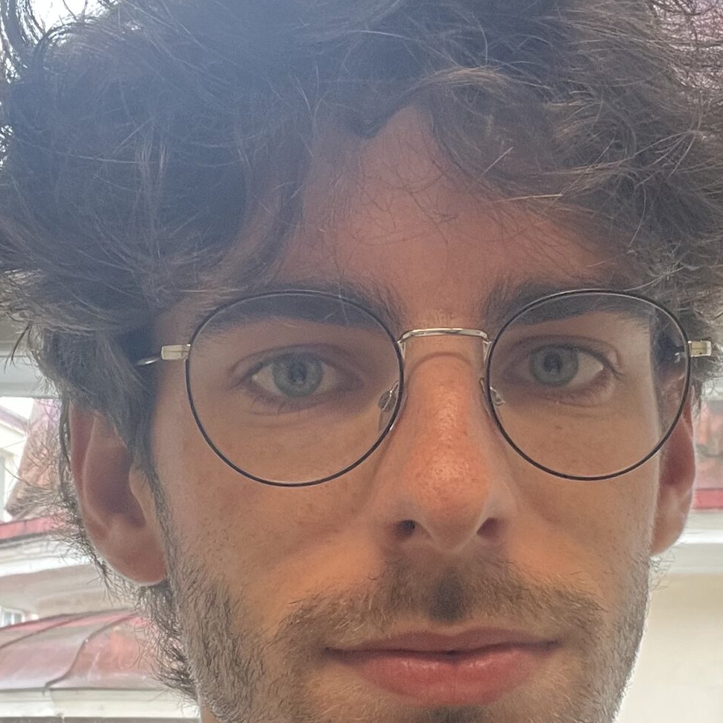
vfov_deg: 24.2
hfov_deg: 24.6
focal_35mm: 70
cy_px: 590
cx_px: 422
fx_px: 1654
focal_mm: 2.71
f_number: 2.2
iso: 125
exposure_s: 1/50
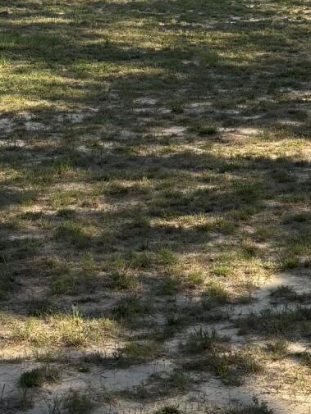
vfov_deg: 18.5
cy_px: -25
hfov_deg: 13.0
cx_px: 562
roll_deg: -2.4
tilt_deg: -4.9
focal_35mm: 103
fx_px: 1233
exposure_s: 1/1751
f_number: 1.6
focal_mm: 5.96
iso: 50
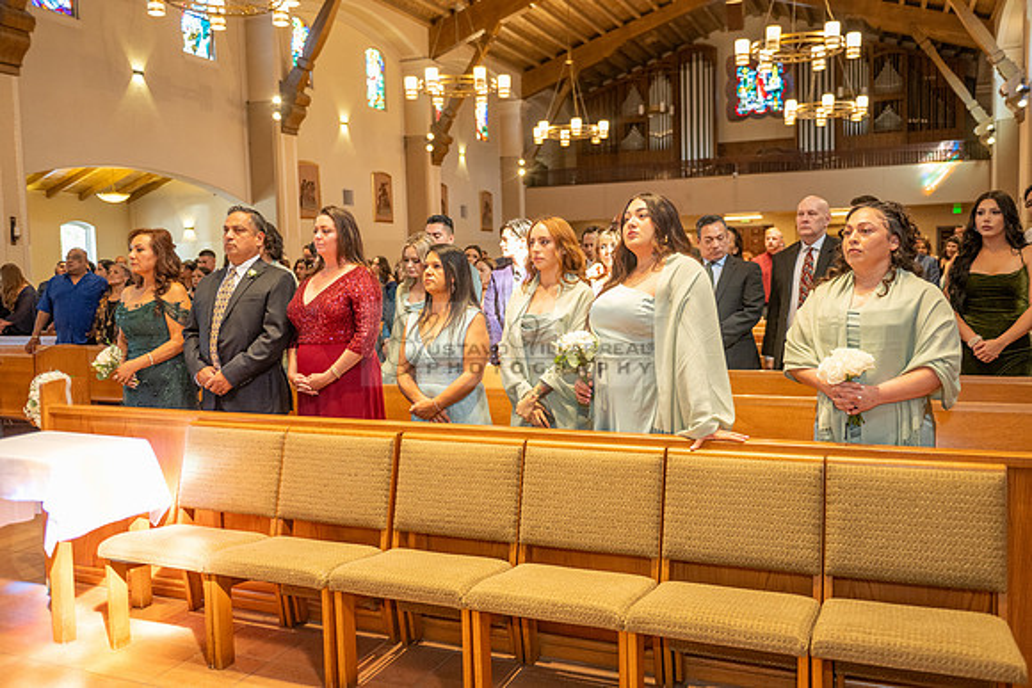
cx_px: 516
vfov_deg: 41.1
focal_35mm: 32
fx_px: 918
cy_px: 344
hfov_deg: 58.7
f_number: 2.8
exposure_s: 1/160
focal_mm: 32
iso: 1600
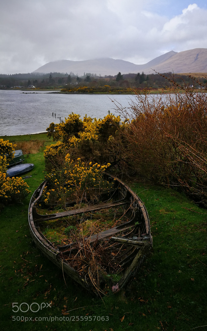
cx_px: 125
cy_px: 167
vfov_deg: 64.6
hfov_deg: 42.9
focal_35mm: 29
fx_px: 262
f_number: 2.2
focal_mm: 4.5
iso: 50
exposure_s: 1/313
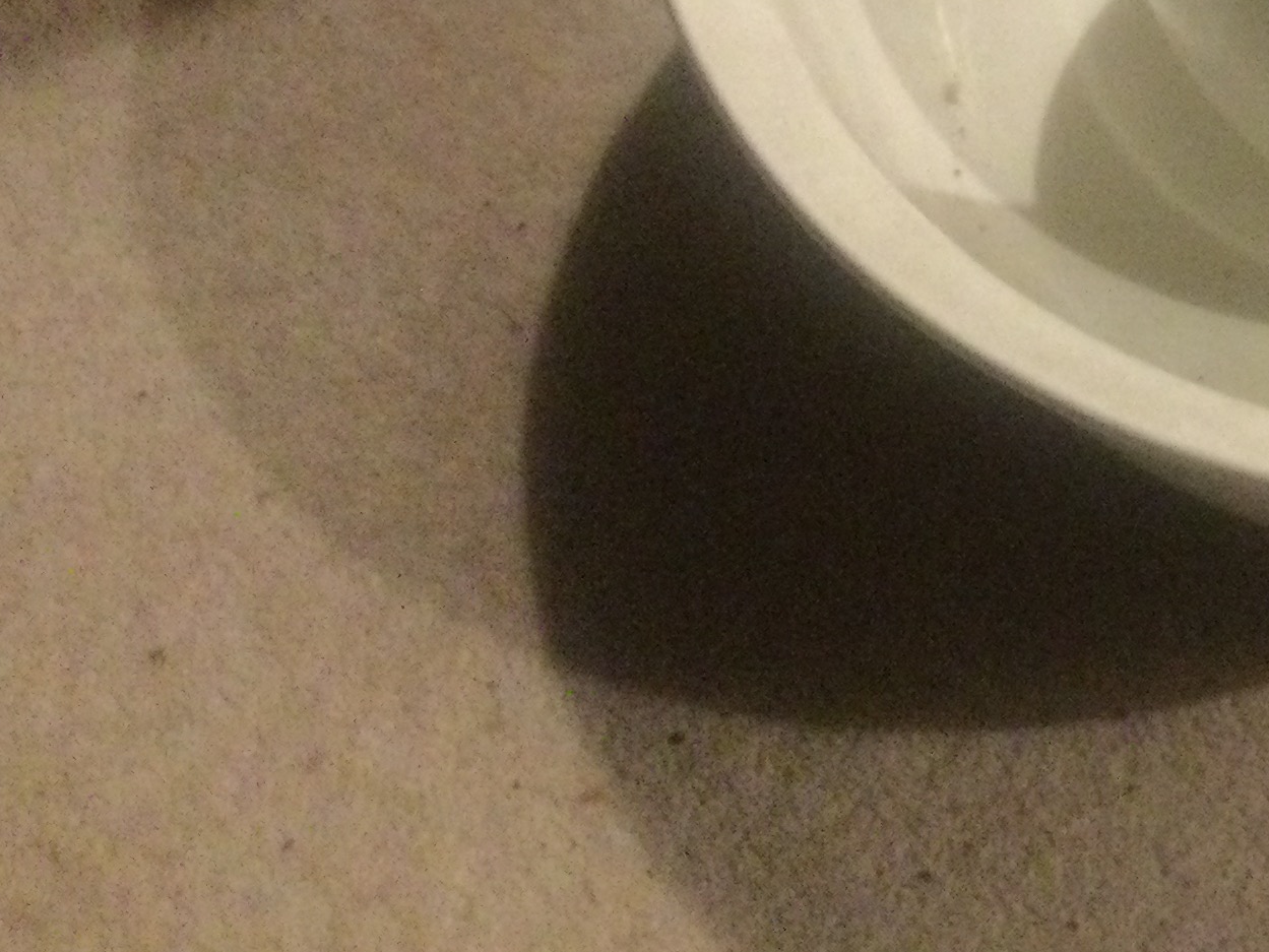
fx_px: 2970
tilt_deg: -42.4
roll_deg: -3.6
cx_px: 1561
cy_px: -195
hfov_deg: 22.1
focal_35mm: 81
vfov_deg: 17.4
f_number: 2.4
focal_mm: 3.3
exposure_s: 1/17
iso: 500
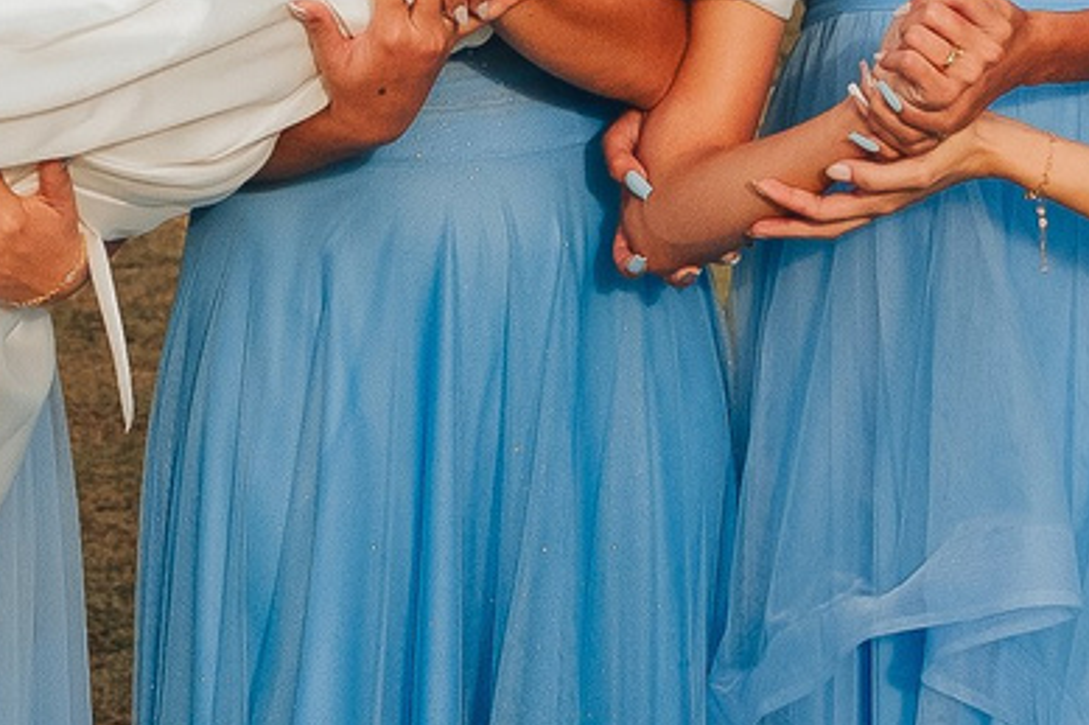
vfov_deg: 5.5
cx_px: 227
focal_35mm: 250
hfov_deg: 8.2
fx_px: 7559
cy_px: 161
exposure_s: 1/5000
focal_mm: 38
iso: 800
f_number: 3.2
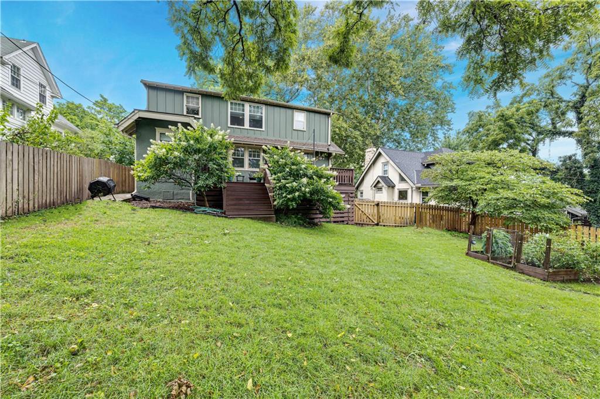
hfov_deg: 104.3
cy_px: 200
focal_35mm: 14
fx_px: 233
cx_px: 300
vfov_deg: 81.2
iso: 100
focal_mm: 14
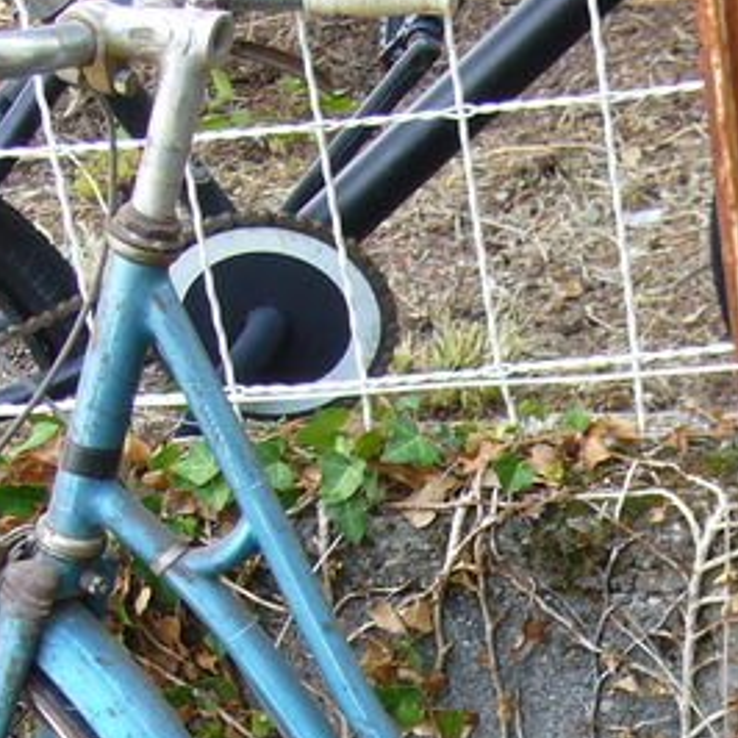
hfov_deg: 12.9
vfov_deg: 12.8
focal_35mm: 133
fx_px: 3208
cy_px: 863
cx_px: 821
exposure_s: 1/200
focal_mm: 6.6
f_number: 3
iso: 100
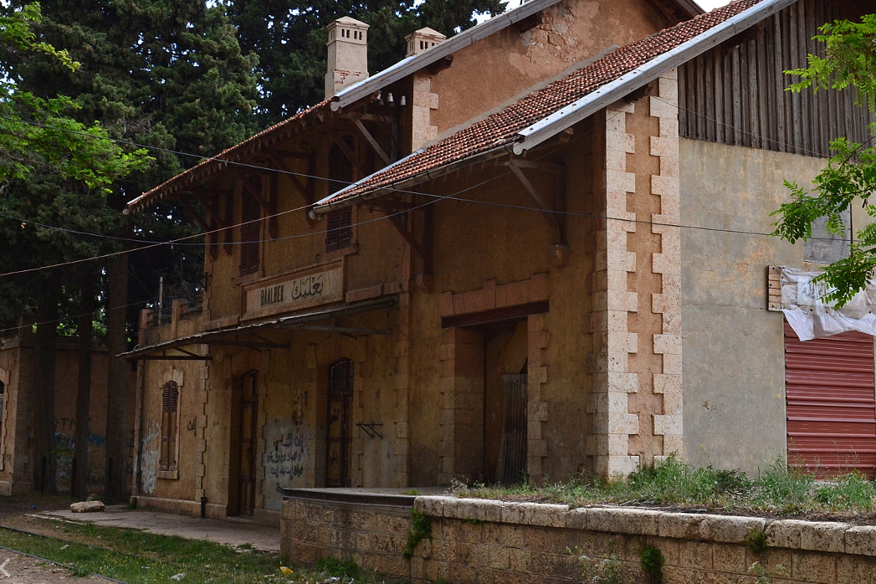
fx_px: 1338
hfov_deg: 36.2
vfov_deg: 24.6
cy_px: 241
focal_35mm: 55
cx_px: 472
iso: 400
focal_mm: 24
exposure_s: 1/160
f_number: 9
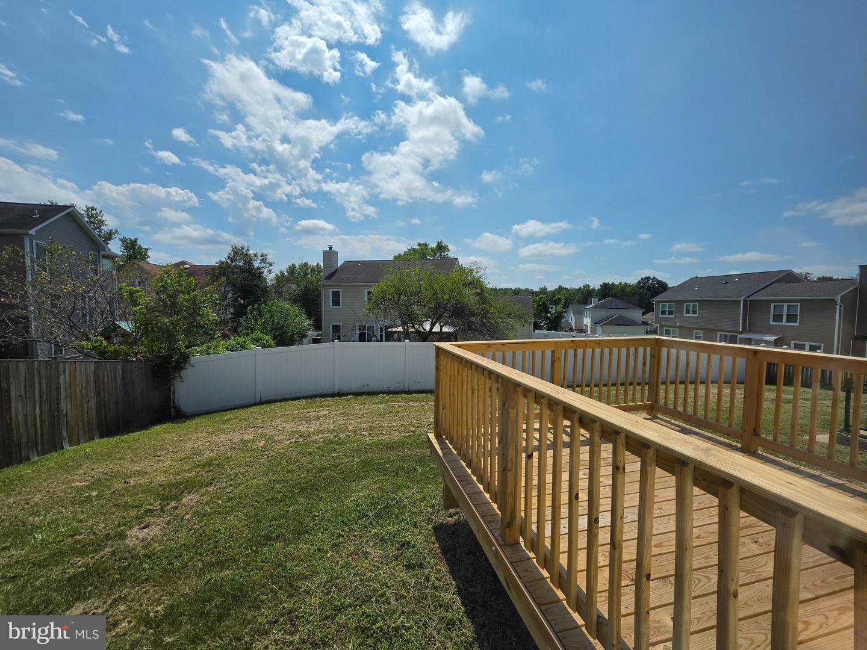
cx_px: 434
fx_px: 326
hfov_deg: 106.2
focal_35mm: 13
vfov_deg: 89.9
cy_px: 325
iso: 40
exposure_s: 1/2790
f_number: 1.9
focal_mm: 2.2
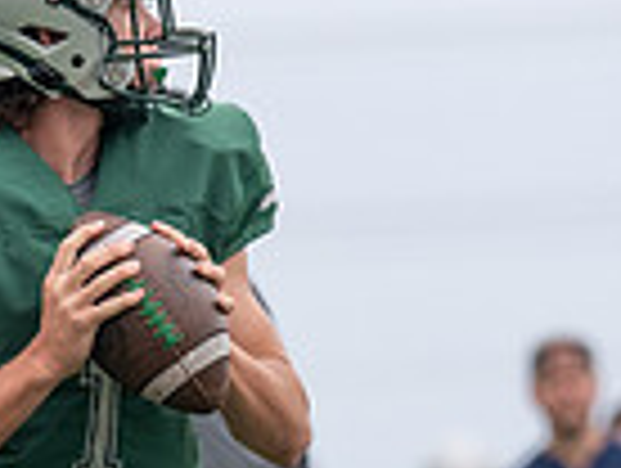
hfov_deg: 2.0
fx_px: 18151
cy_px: 344
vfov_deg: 1.5
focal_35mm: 1010
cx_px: 83
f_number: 2.8
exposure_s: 1/1250
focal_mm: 171
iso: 250
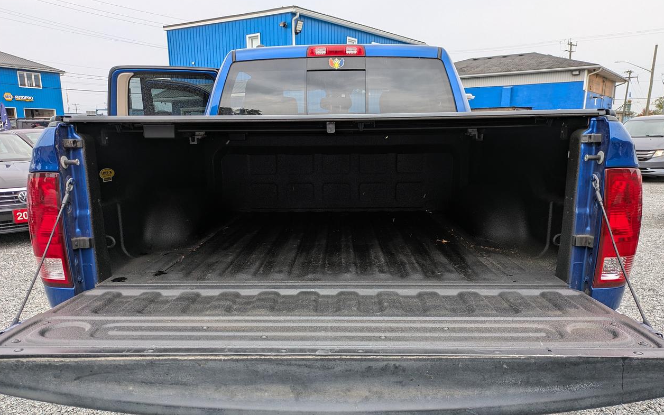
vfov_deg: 45.8
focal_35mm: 27
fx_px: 489
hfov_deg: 68.4
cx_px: 332
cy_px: 246
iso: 46
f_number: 1.89
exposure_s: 1/490
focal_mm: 5.43
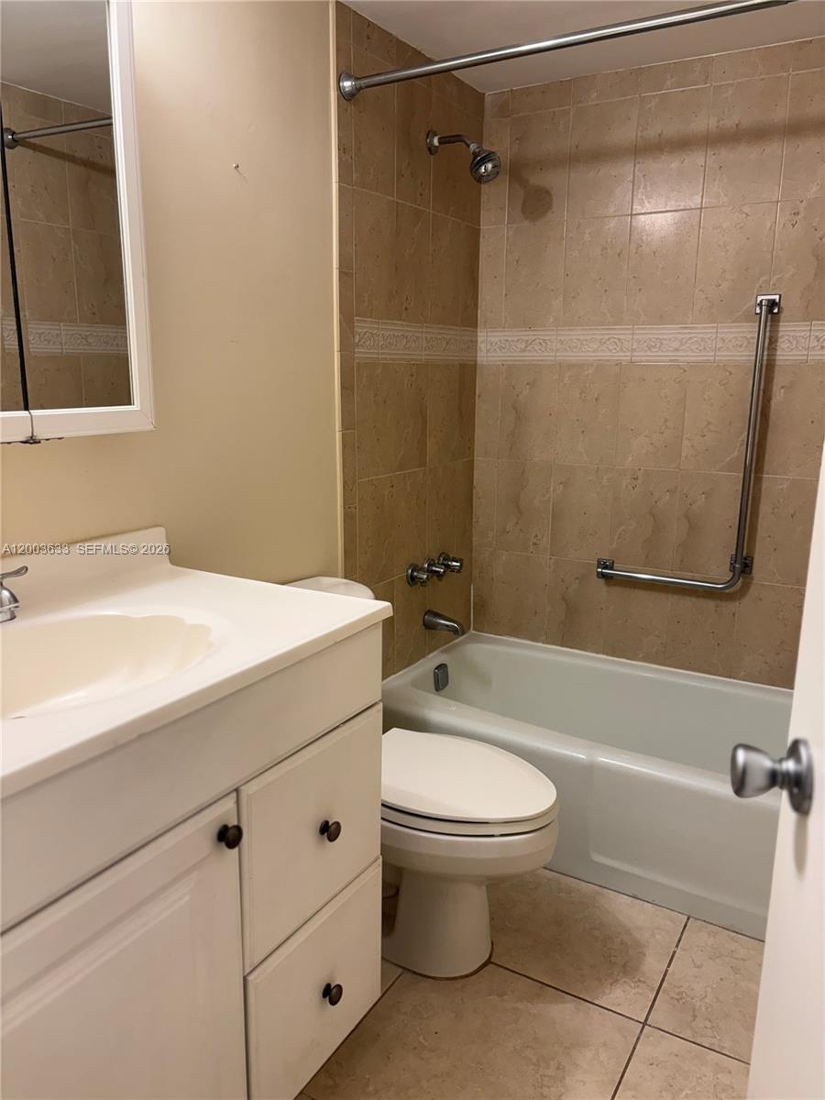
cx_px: 412
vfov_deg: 67.3
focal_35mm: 26
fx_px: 826
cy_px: 550
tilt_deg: -12.2
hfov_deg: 53.1
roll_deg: -0.8
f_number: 1.6
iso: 80
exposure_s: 1/120
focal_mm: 5.96
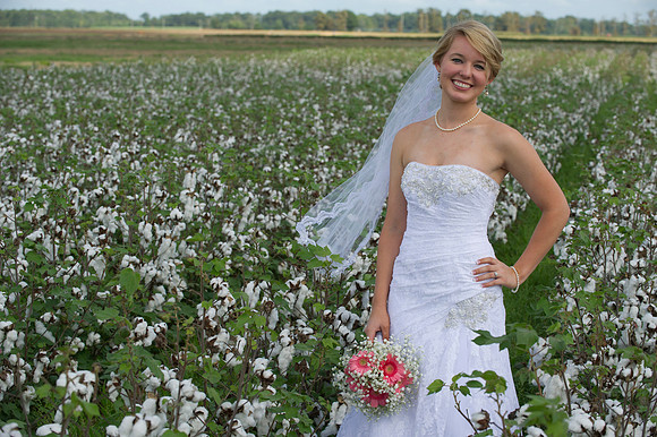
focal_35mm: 98
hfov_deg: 20.8
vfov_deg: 13.9
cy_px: 218
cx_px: 328
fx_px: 1787
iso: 160
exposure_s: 1/200
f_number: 6.3
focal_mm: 98
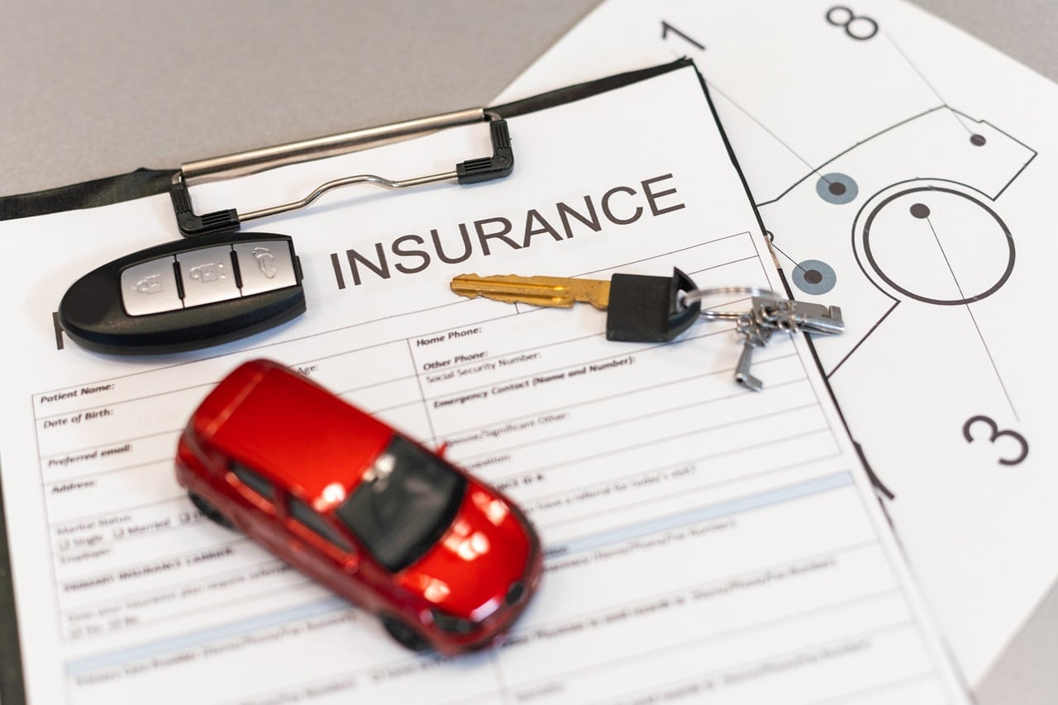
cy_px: 352
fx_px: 1469
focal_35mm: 50
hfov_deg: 39.6
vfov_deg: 27.0
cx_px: 529
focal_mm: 50
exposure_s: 1/80
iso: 125
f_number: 2.8
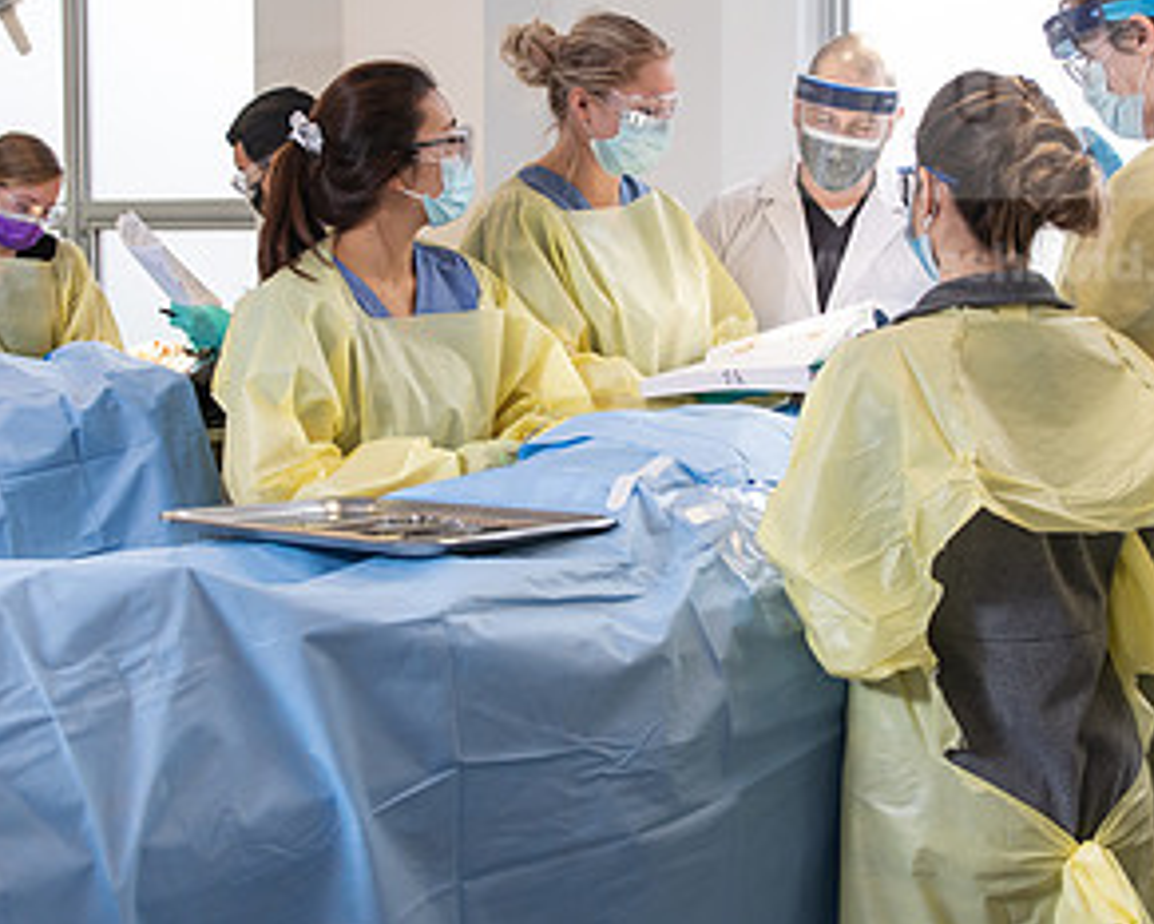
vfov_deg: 26.2
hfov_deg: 32.5
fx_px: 1982
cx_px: 603
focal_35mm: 58
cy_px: 347
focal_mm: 31
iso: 400
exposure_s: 1/200
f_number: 4
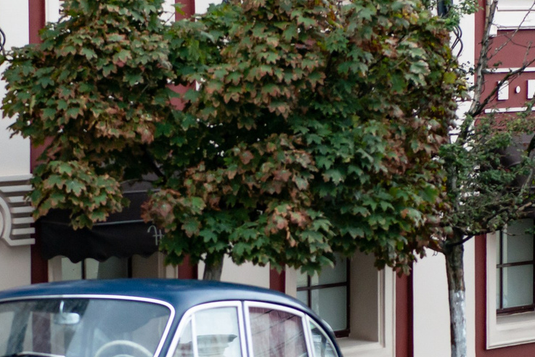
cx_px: 179
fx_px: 3612
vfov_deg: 5.6
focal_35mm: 243
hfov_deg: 8.5
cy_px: 441
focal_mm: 70
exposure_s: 1/100
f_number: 2.8
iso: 1000
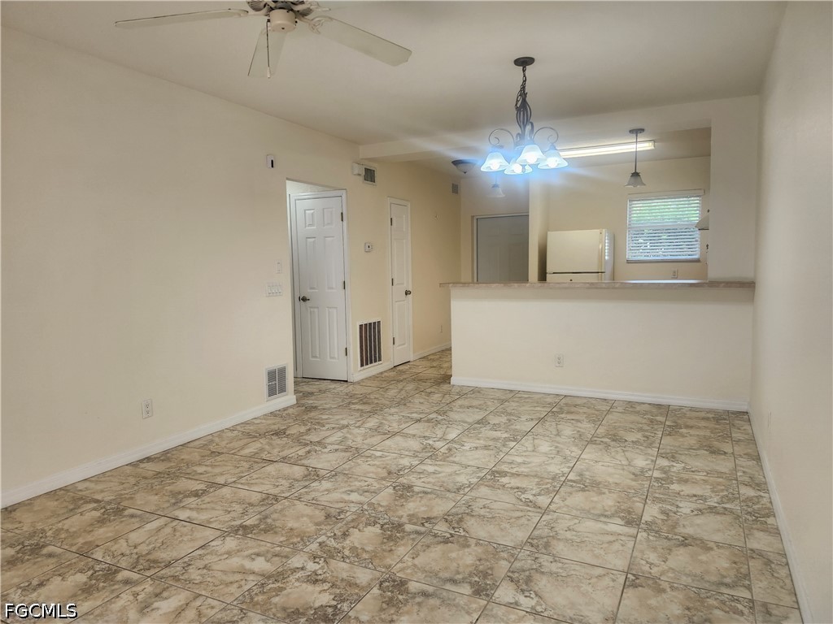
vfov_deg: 58.9
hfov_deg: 73.9
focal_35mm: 23
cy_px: 312
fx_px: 553
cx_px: 416
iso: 160
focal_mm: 5.54
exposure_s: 1/120
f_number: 1.8
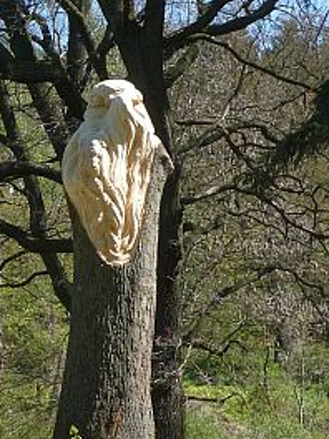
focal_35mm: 127
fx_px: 1609
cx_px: 89
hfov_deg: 11.6
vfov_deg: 15.5
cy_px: 221
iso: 200
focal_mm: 11.3
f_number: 4.5
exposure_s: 1/640
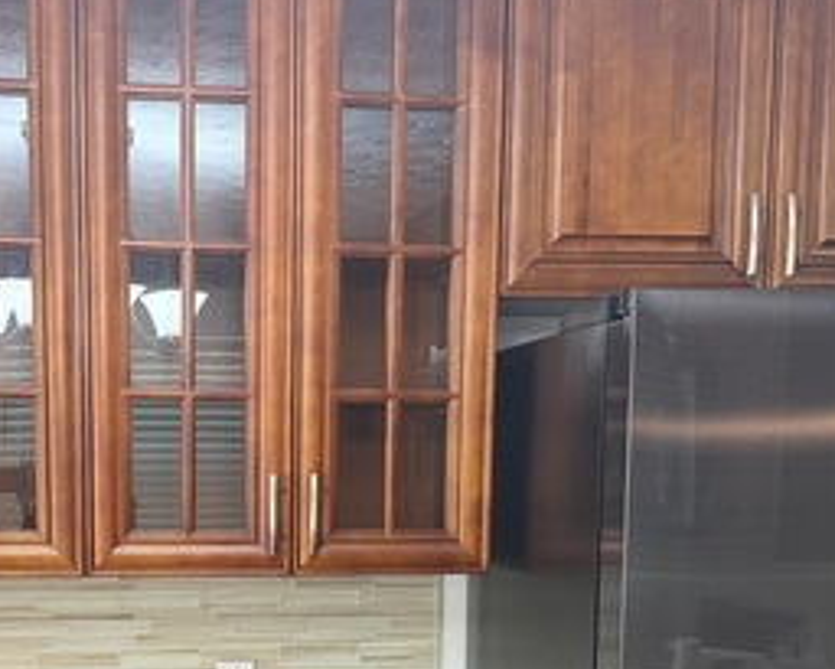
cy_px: 666
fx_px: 1508
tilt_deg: -6.4
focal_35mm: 61
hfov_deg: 30.6
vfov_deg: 23.9
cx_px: 243
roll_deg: +0.6
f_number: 1.78
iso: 320
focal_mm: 6.76
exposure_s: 1/60
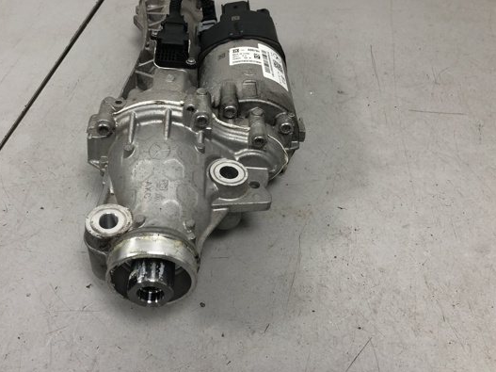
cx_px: 213
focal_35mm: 34
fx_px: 487
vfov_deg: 41.6
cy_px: 150
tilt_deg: -47.0
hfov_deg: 53.8
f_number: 1.8
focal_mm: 4
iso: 32
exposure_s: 1/33
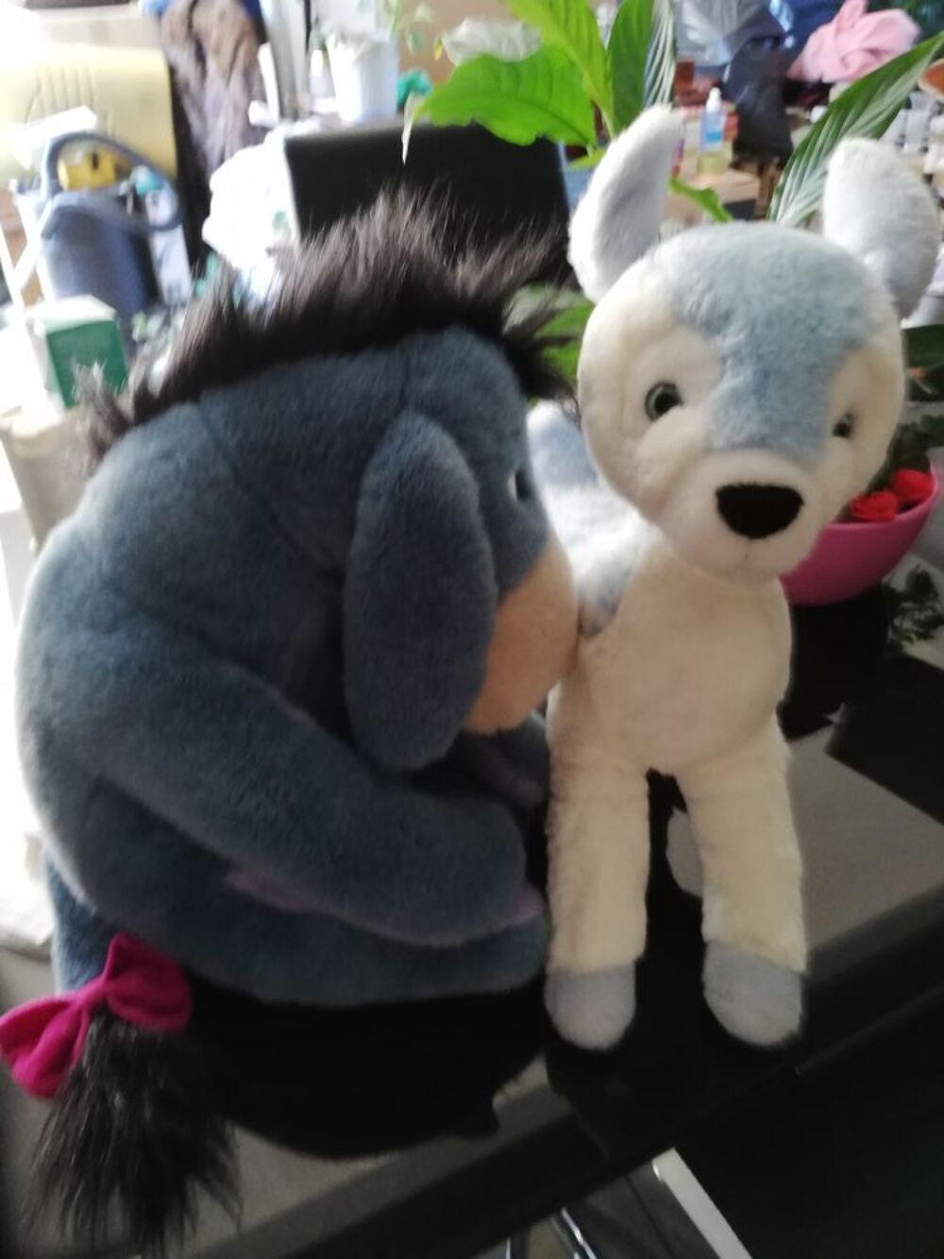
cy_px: 630
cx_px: 472
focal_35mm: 26
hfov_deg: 53.1
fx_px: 945
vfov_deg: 67.3
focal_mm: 3.81
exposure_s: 1/25
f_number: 2.2
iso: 320
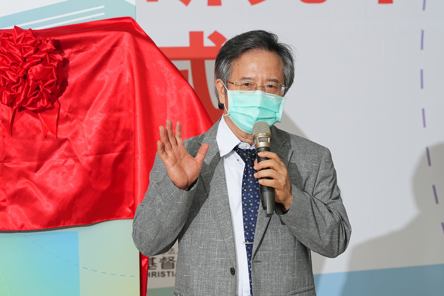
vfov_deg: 8.7
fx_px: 1936
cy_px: 148
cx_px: 222
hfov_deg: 13.1
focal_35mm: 157
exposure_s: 1/200
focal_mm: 105
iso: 1000
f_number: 5.6
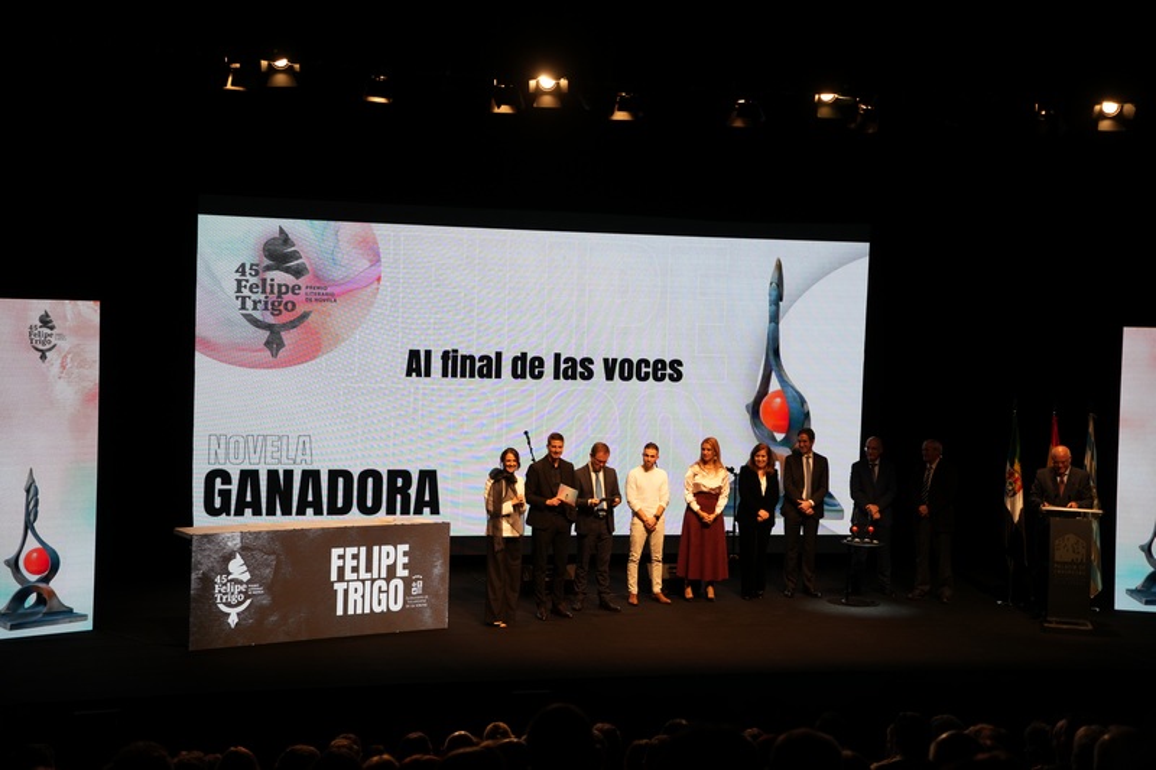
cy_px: 385
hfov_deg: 35.6
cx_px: 578
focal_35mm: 56
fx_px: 1798
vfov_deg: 24.2
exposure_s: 1/160
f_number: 4
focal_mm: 56
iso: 800
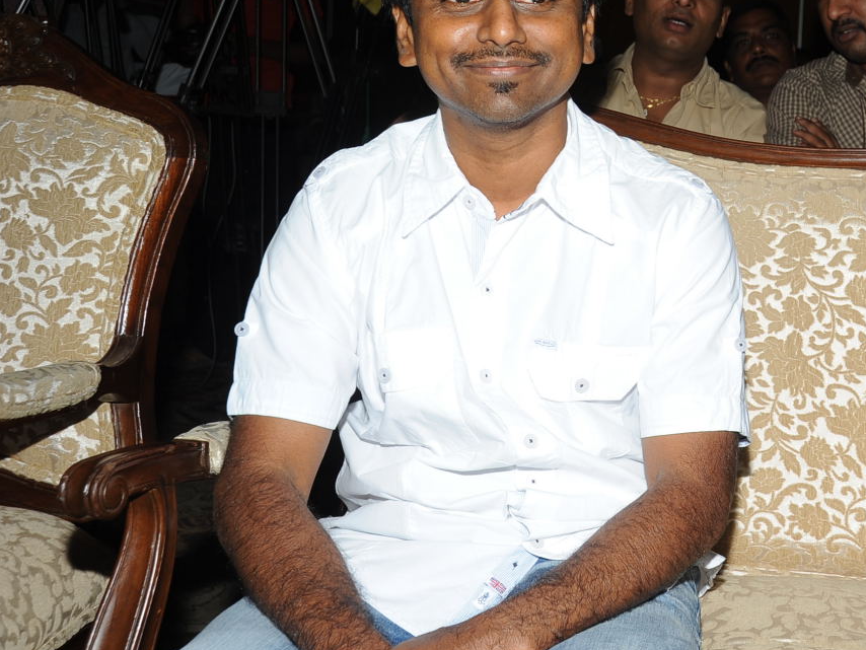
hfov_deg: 29.2
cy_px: 228
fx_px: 1577
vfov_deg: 23.2
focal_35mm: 63
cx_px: 810
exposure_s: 1/125
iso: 200
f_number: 10
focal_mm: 35
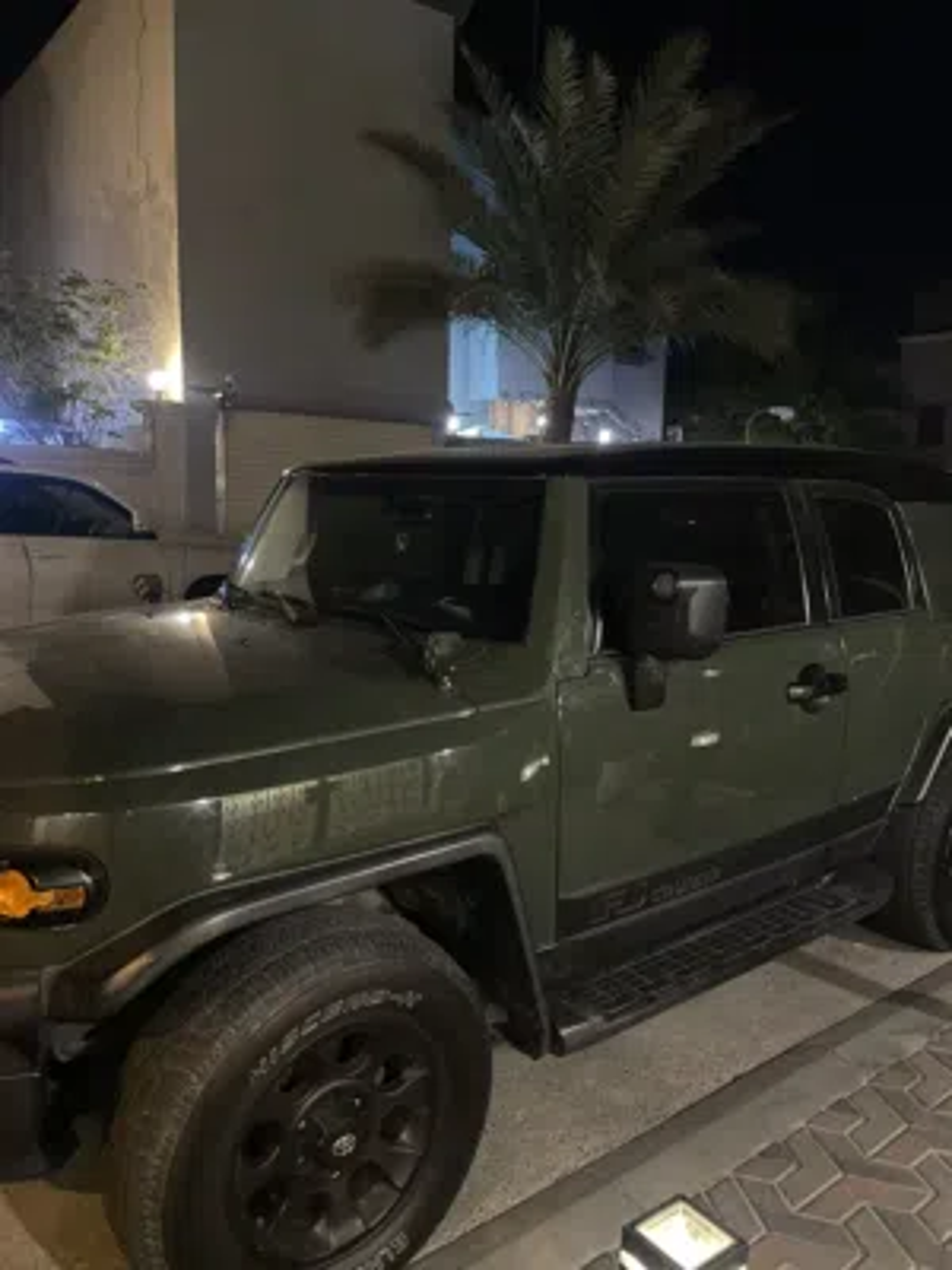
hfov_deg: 53.1
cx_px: 476
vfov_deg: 67.3
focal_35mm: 26
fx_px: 953
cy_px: 635
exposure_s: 1/33
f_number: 1.6
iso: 1250
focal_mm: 4.2
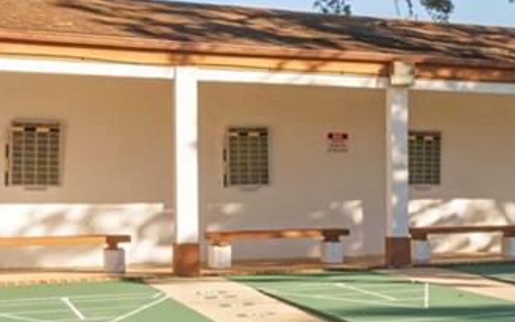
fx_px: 1179
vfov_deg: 15.5
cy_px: 183
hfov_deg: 20.8
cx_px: 780
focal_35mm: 84
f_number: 11
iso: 100
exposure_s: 1/25
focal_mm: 17
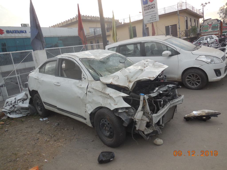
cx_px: 114
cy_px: 85
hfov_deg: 69.4
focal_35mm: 25
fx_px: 164
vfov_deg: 54.9
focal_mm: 4.5
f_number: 3.1
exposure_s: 1/160
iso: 125
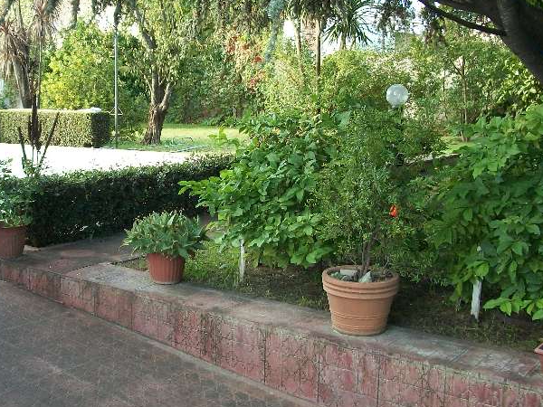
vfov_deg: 30.3
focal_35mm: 48
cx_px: 151
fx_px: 753
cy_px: 197
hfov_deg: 38.8
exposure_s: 1/60
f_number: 2.9
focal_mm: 5.7
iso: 80
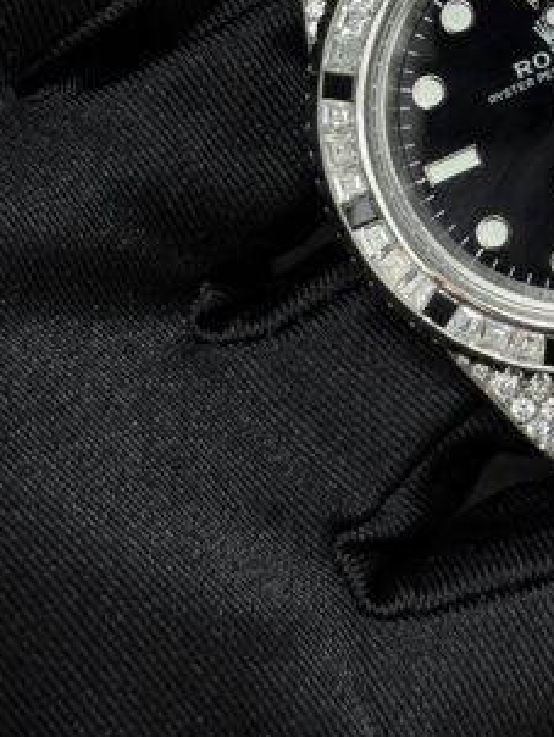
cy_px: 68
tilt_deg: -48.9
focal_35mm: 127
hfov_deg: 11.5
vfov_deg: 15.3
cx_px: 598
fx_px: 2706
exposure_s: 1/60
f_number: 1.78
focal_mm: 6.76
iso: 125
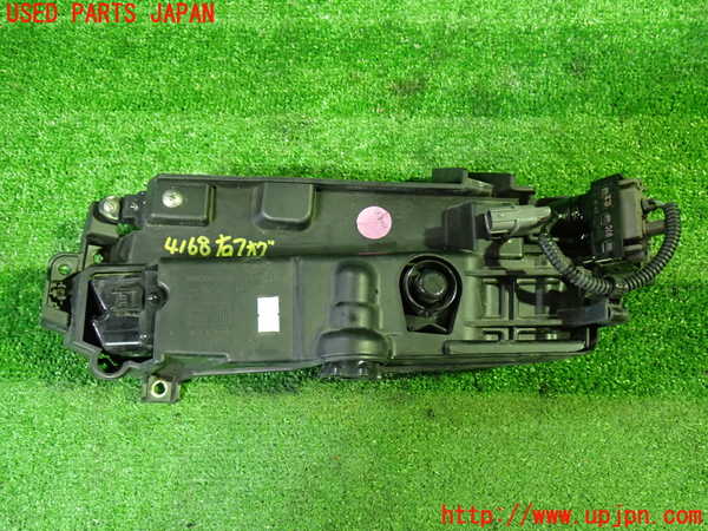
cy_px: 266
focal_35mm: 32
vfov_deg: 44.2
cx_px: 354
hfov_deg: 56.8
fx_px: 654
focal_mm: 5.79
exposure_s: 1/30
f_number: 2.4
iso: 800
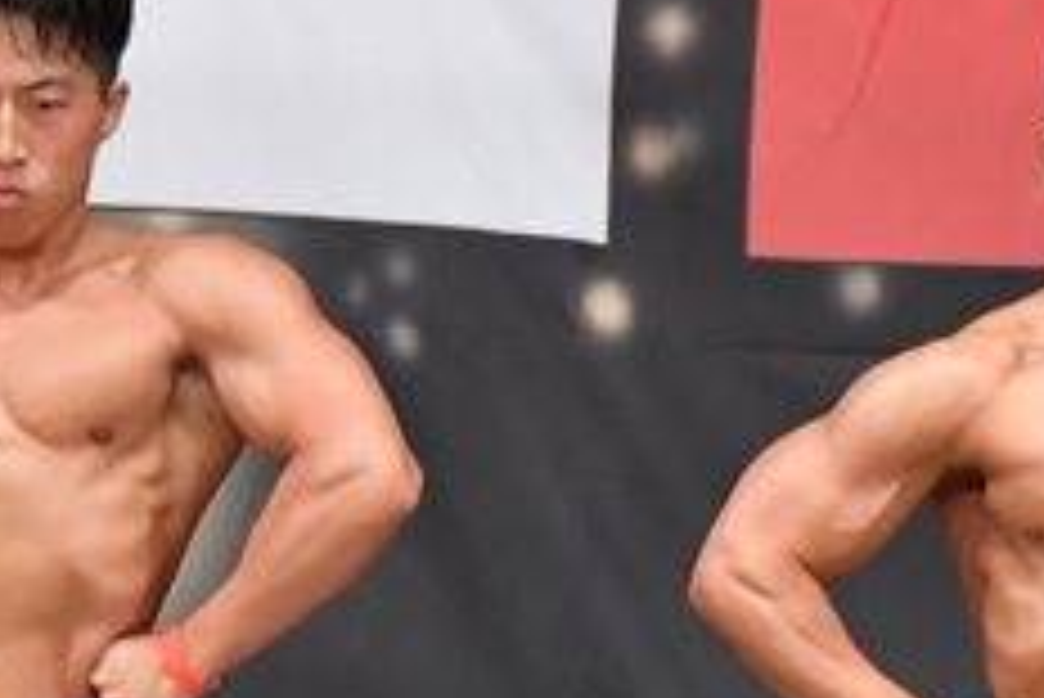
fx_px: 21792
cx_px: 506
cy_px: 874
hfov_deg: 2.7
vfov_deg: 1.8
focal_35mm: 751
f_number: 5.6
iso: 6400
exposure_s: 1/400
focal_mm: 150
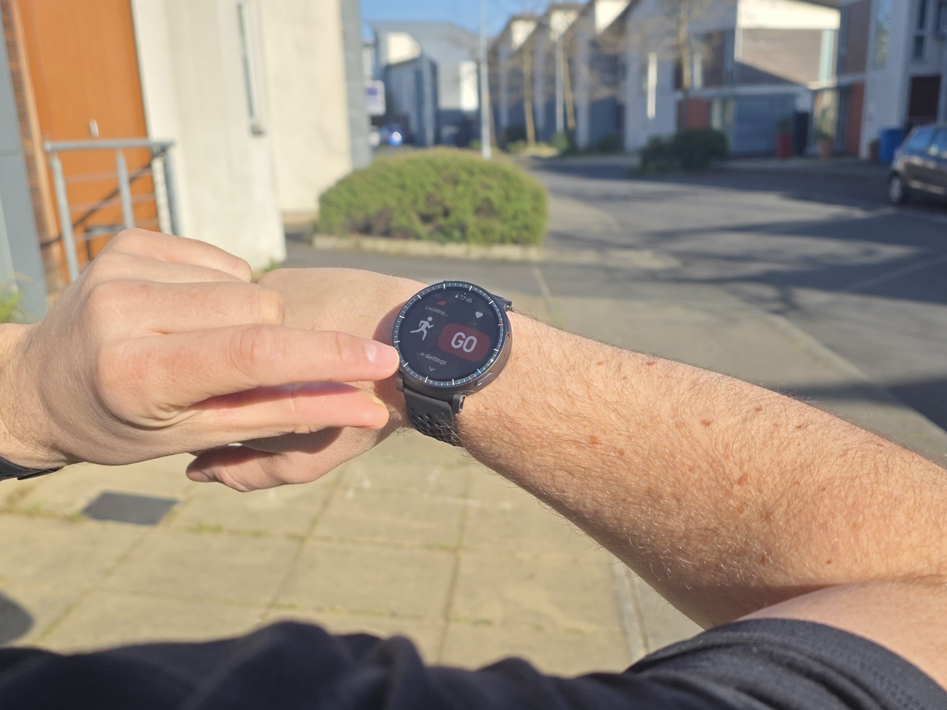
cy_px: 355
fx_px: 629
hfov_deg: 73.9
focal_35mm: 23
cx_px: 474
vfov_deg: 58.9
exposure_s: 1/5000
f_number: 1.7
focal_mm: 6.3
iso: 80
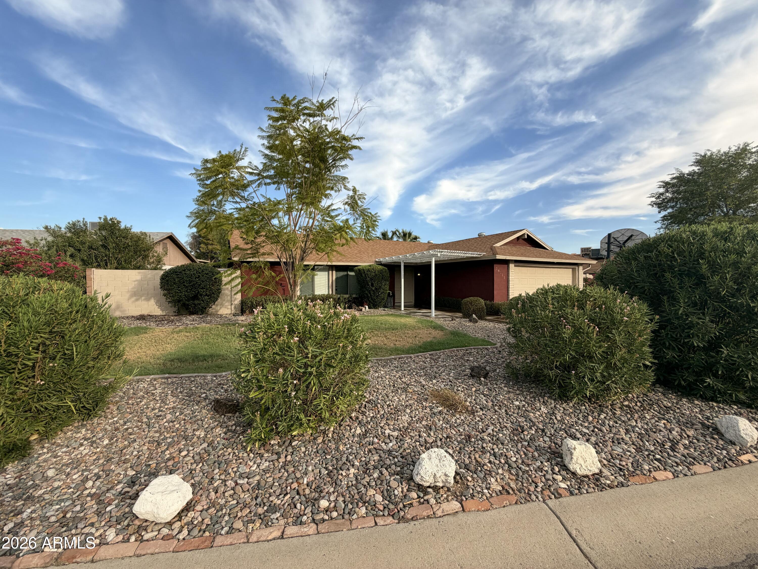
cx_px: 379
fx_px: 307
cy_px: 284
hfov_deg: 102.1
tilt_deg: -0.4
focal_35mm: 14
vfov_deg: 85.7
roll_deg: +0.0
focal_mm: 2.22
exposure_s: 1/742
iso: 40
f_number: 2.2
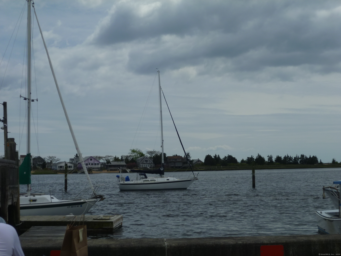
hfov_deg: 29.0
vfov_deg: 21.9
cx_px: 170
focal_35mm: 67
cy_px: 128
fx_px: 660
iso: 80
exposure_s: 1/200
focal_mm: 12
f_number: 13
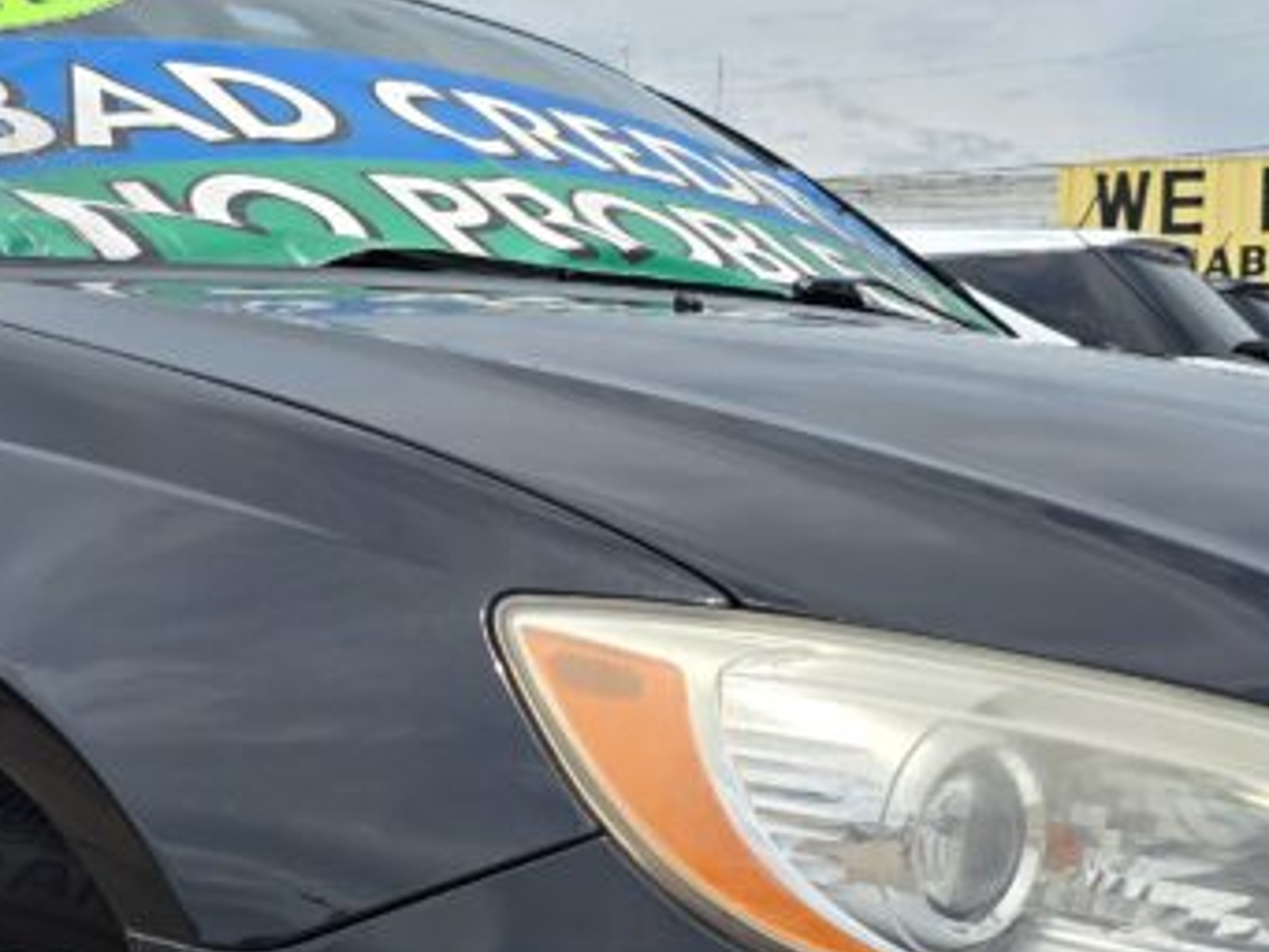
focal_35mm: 69
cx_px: 688
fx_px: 2530
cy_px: 762
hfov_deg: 28.1
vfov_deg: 21.1
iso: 12
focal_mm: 6.3
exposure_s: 1/1225
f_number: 1.7
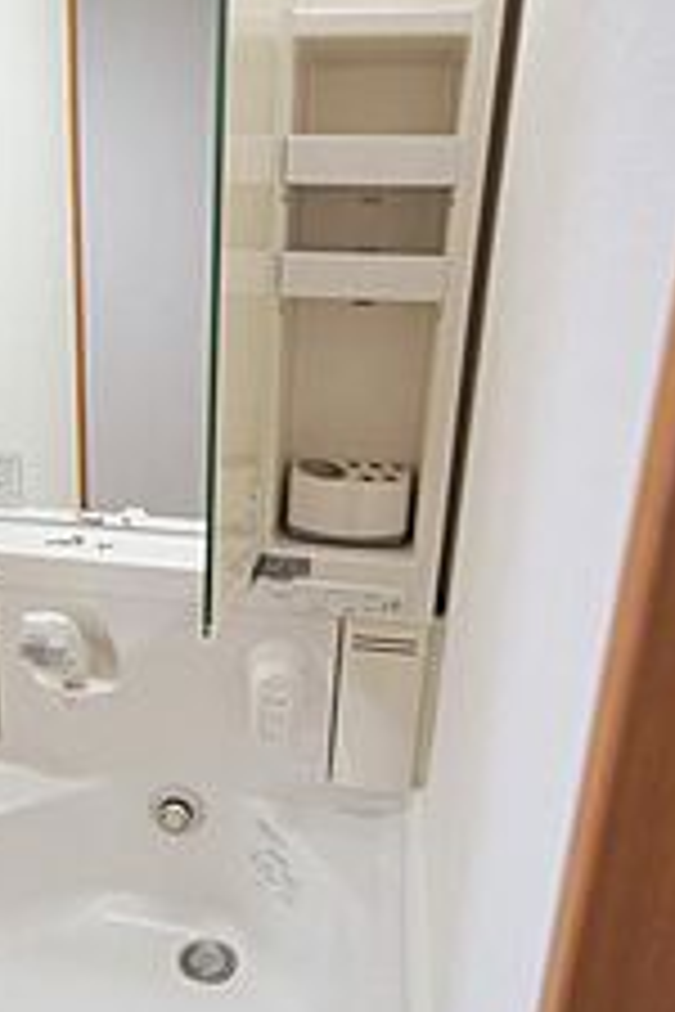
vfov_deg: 58.6
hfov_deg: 40.2
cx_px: 182
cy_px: 567
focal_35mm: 32
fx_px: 900
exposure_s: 1/30
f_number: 3.5
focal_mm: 10
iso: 100
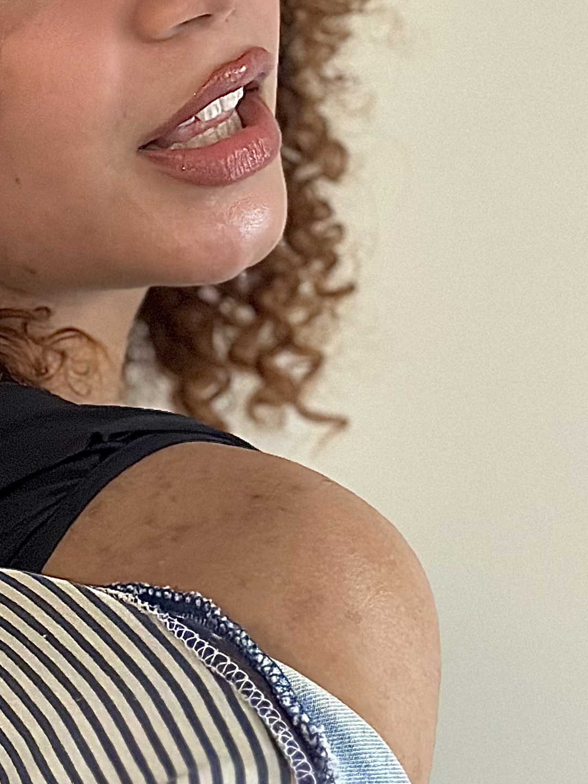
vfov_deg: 14.7
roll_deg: +0.7
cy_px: 400
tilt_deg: -7.2
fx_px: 3035
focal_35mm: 134
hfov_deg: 11.0
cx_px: 9
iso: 1000
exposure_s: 1/22
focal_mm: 6.86
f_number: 1.78
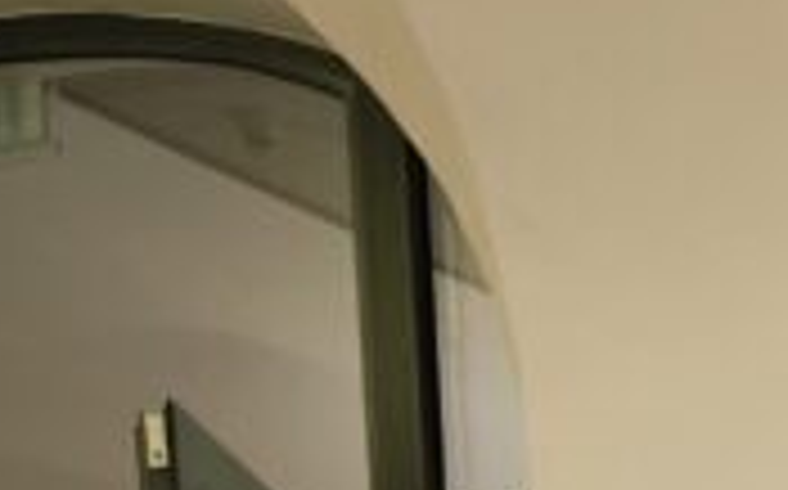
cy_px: 2027
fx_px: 3068
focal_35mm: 143
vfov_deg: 6.8
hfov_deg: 14.1
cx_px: 1009
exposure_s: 1/100
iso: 125
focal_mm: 5.4
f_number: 1.8
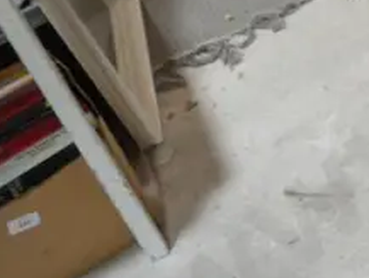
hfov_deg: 11.1
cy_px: -202
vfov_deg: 9.4
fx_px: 1611
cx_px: 864
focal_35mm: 151
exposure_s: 1/60
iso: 200
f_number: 3.6
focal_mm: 16
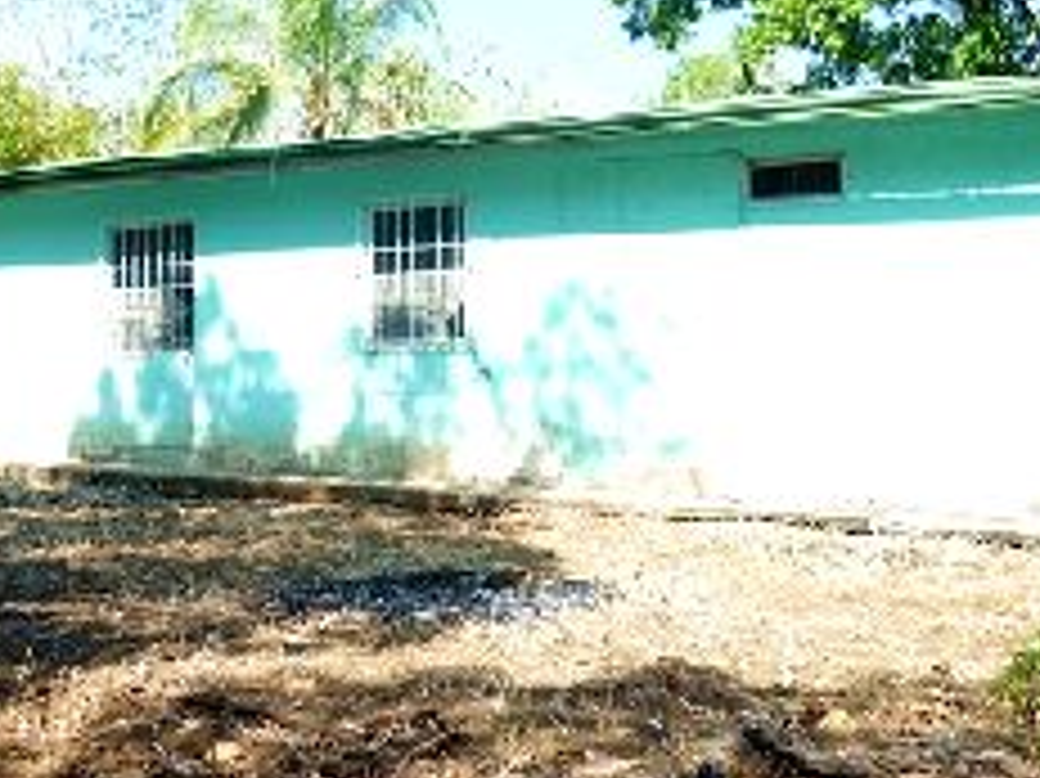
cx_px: 446
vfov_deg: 30.7
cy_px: 295
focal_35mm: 47
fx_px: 1411
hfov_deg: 40.4
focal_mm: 5.5
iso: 80
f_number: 2.8
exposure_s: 1/320
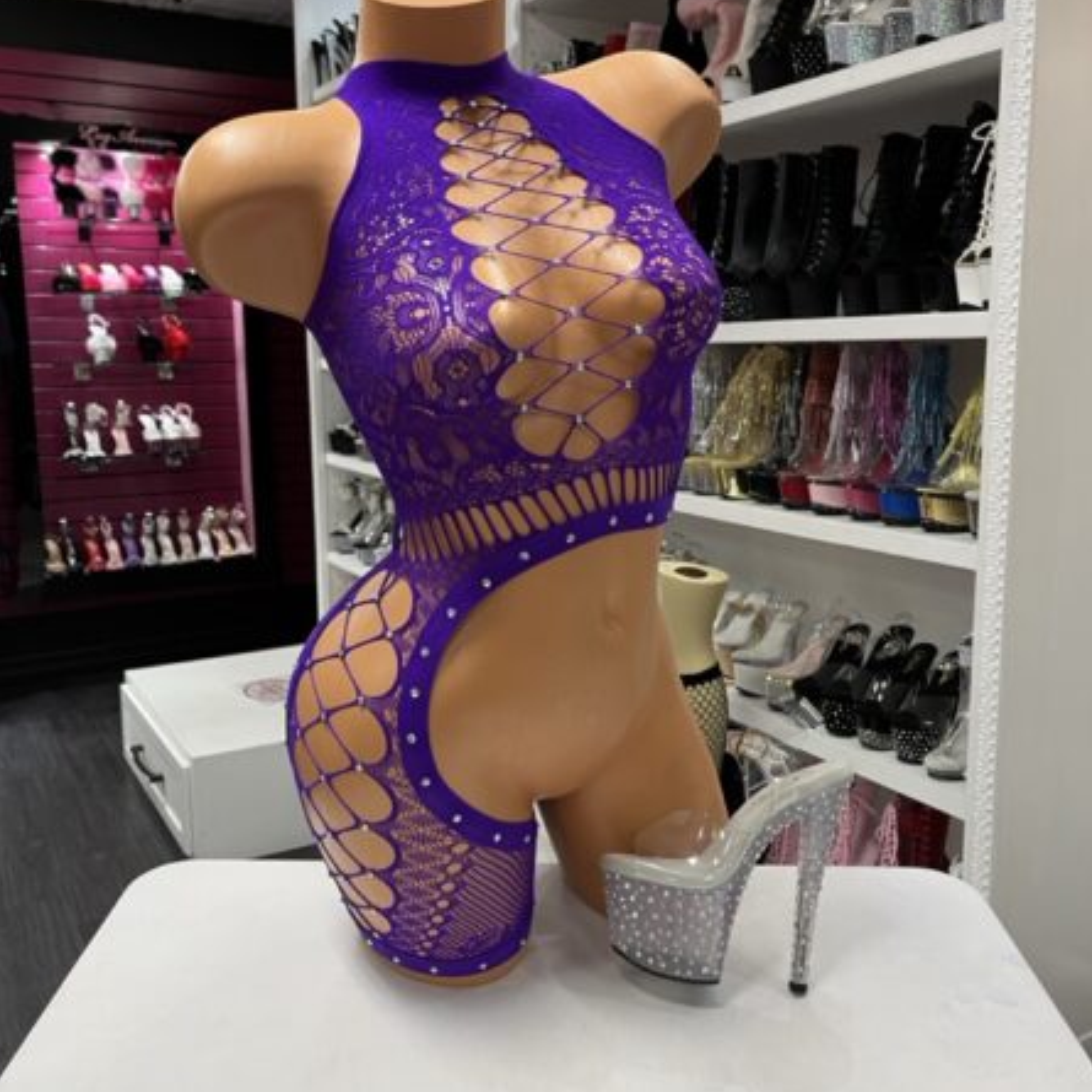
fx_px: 1106
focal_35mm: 31
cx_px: 550
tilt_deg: -8.4
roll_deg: +0.5
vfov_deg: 52.5
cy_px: 523
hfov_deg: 52.5
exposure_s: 1/60
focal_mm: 5.1
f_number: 1.6
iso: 125
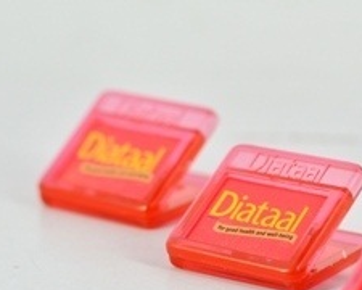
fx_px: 1671
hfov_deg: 12.3
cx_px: 282
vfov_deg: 9.9
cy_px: 229
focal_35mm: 156
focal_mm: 50
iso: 200
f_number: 3.5
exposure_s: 1/160
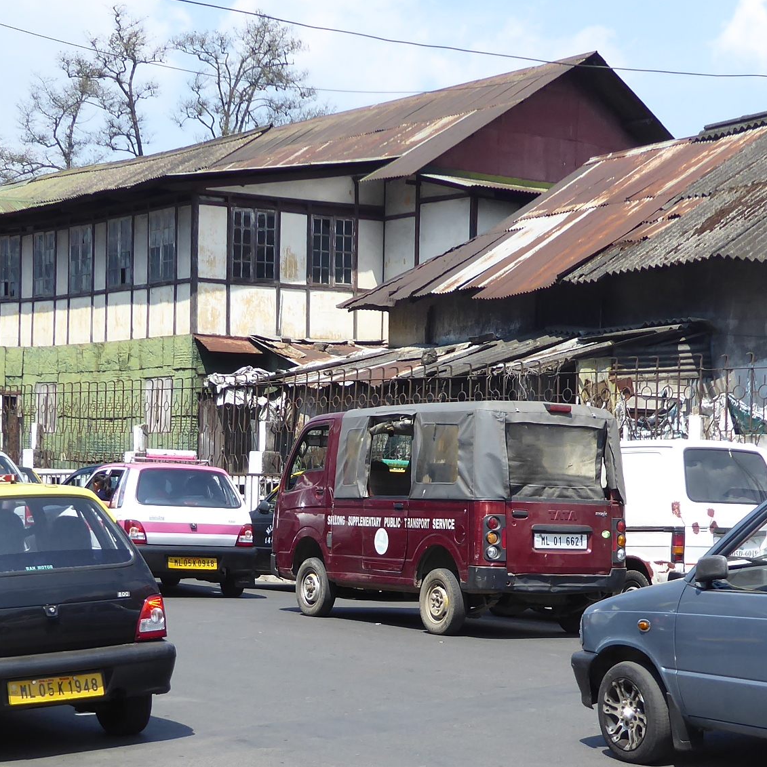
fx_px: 1955
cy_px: 528
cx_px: 420
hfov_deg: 22.2
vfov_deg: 22.1
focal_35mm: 78
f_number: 3.7
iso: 80
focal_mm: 6.7
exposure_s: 1/400
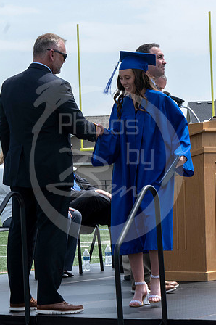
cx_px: 27
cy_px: 79
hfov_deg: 8.1
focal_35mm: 168
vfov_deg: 12.2
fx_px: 1514
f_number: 13
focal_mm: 70
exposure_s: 1/250
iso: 200
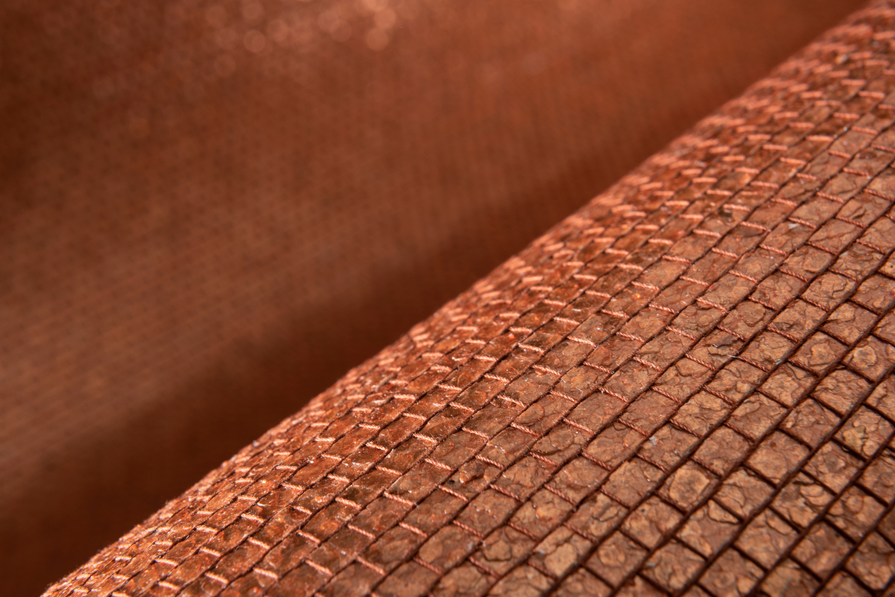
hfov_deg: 26.6
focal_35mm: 76
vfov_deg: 18.0
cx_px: 453
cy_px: 277
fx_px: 1890
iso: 125
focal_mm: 70
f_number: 16
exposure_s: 1/160
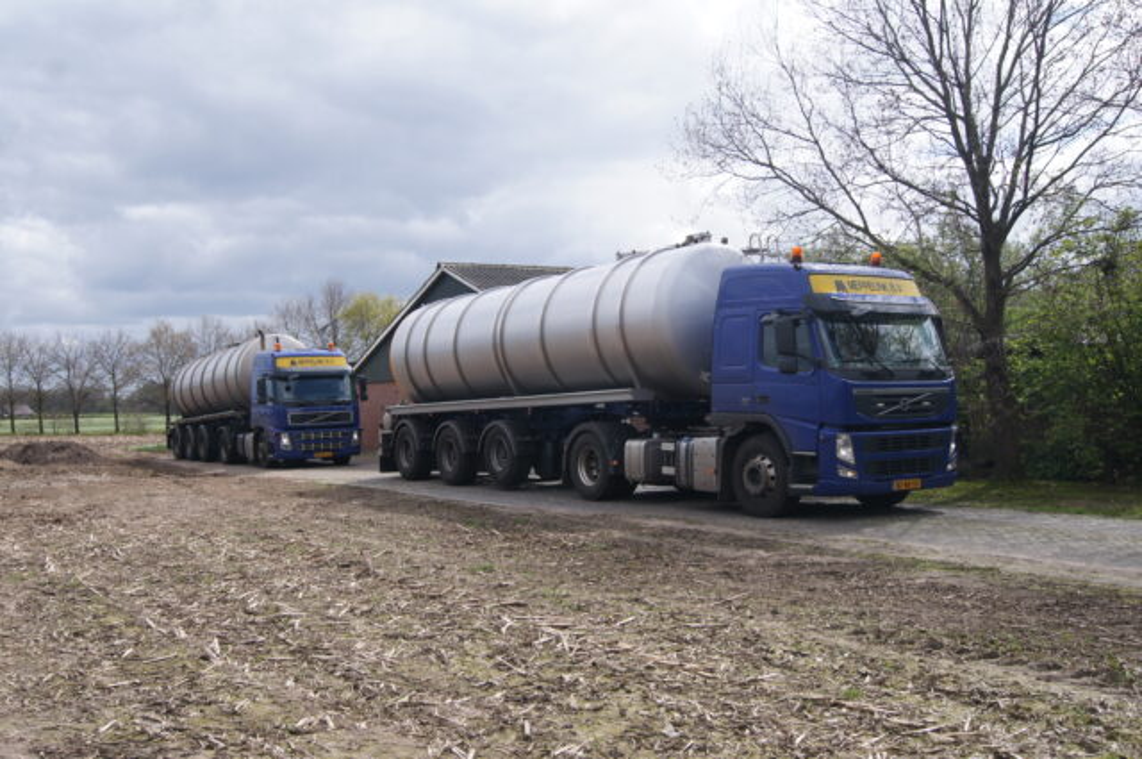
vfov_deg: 36.8
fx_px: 1141
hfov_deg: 53.2
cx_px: 571
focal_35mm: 36
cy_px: 380
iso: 100
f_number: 8
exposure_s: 1/200
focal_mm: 24
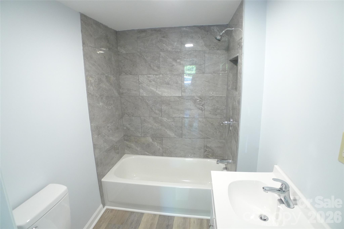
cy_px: 114
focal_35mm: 24
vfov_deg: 53.1
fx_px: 229
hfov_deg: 73.7
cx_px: 172
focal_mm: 5.1
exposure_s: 1/30
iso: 400
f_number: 2
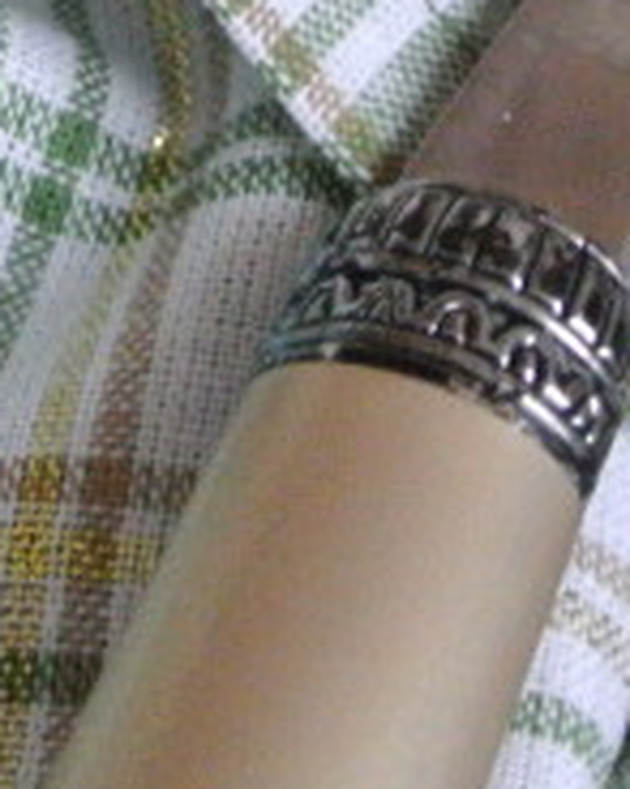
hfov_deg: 7.2
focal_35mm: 212
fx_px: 4945
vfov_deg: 8.9
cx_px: -279
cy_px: -364
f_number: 4.5
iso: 2800
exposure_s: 1/30
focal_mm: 16.9
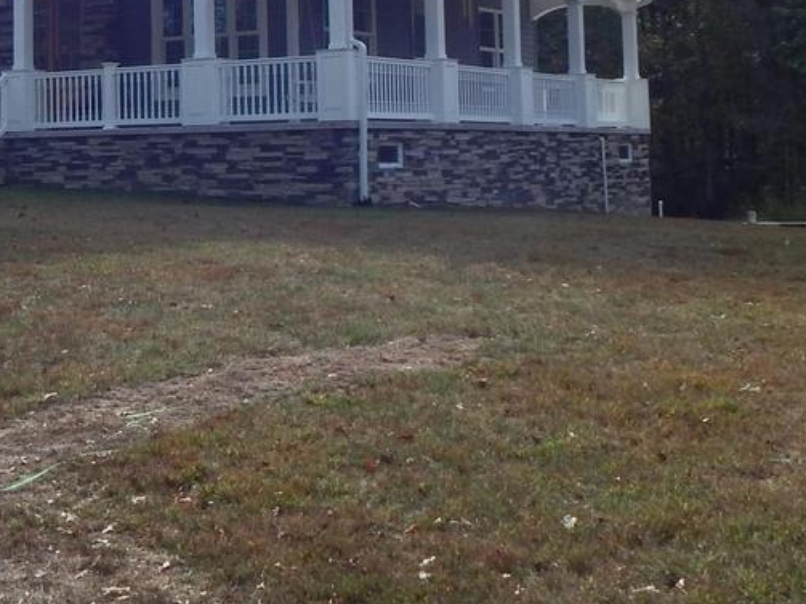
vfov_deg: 22.4
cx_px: 213
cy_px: -3
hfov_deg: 30.3
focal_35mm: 63
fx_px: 1467
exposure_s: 1/1250
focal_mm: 4
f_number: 3
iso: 125
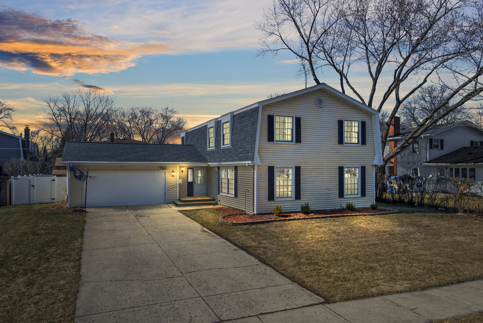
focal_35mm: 26
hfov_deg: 69.4
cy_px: 162
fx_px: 349
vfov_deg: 49.6
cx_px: 242
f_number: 8
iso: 100
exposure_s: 1/250
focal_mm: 26
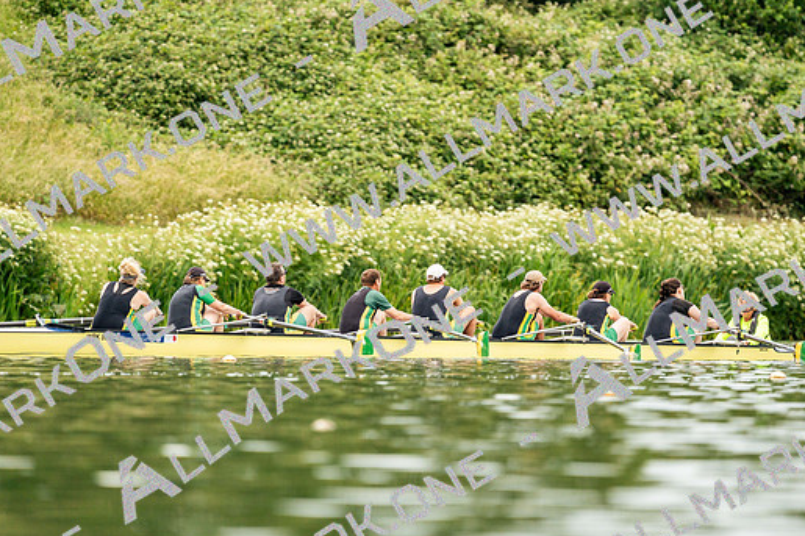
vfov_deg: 2.0
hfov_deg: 3.1
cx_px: 436
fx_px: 15110
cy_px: 282
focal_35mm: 676
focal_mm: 600
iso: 1000
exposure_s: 1/2000
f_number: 6.3
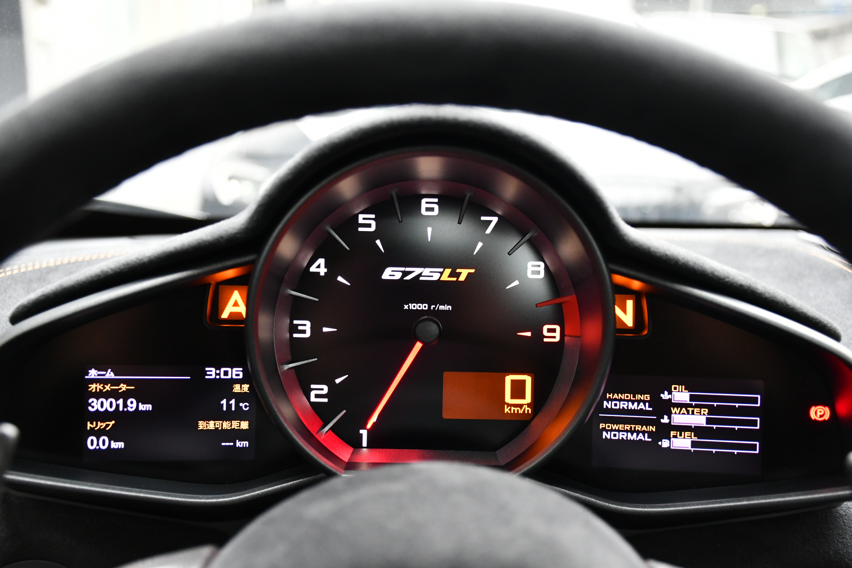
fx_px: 1065
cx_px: 426
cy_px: 284
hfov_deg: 43.6
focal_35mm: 45
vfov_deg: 29.9
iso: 1800
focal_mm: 30
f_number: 4
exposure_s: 1/50
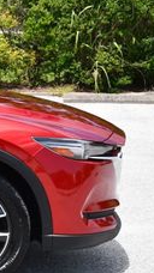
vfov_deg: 15.2
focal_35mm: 141
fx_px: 1025
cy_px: 109
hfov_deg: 8.0
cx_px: -215
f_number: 8
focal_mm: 24
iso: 125
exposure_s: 1/250
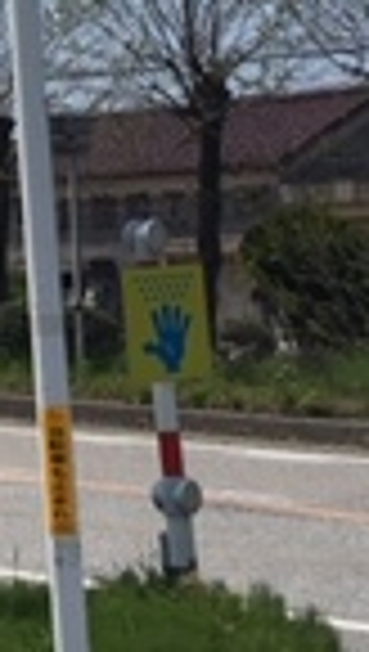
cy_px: -175
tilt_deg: +10.9
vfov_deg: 14.8
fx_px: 2408
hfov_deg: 8.3
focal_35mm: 139
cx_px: -405
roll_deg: +1.6
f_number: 2.2
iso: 25
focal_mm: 4.15
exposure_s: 1/2747
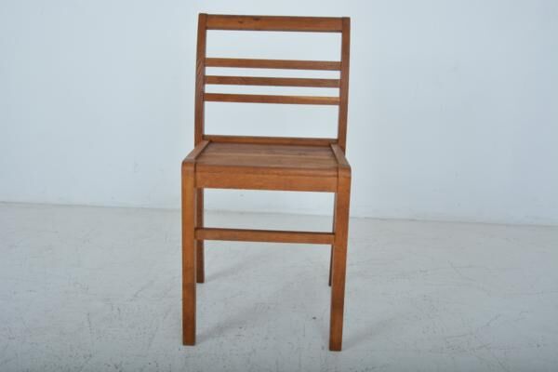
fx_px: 604
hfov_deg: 49.6
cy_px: 186
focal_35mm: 39
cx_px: 279
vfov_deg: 34.2
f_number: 10
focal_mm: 26
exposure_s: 1/200
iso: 500
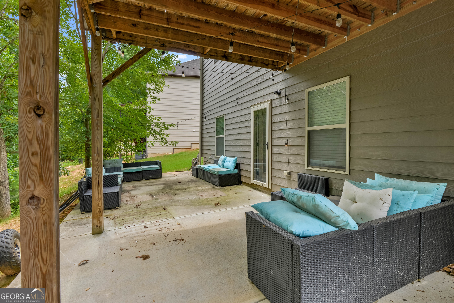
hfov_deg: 96.7
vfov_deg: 73.8
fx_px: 202
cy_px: 152
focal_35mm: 16
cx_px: 227
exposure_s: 1/30
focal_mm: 16
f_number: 8
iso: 100
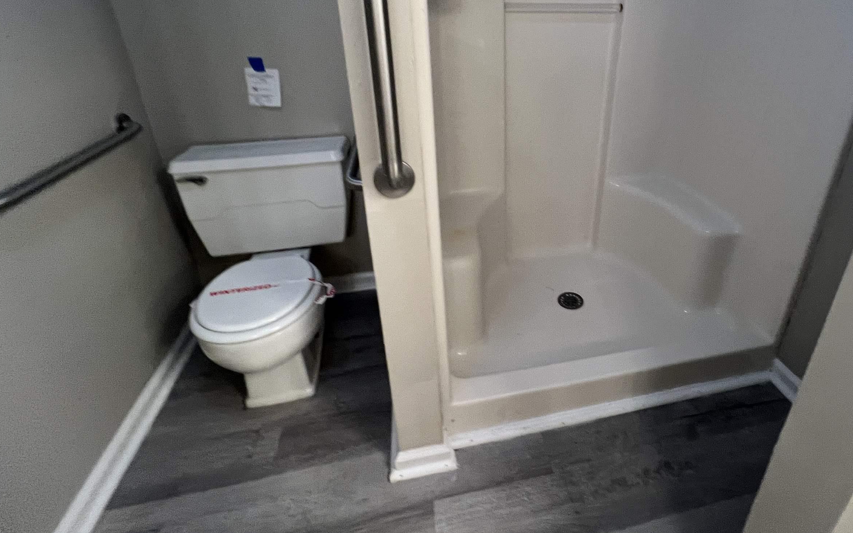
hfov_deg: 89.8
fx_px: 418
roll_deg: -2.6
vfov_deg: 63.8
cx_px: 518
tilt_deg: -21.8
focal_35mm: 18
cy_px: 190
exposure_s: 1/60
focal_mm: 1.57
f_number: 1.8
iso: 200
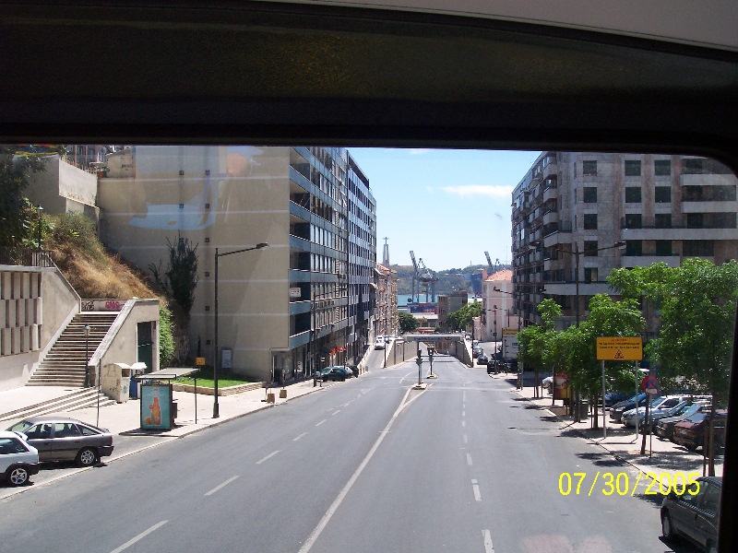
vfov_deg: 37.7
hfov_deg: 49.0
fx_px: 810
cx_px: 369
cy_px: 276
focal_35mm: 38
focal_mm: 8
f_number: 4.8
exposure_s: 1/500
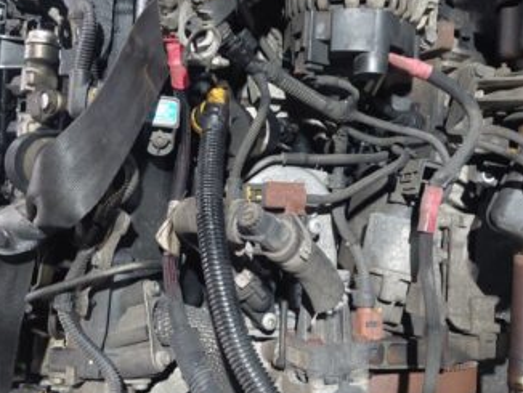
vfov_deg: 31.6
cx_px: 242
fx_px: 696
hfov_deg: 41.2
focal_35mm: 46
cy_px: 207
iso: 500
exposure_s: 1/25
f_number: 1.8
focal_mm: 5.23
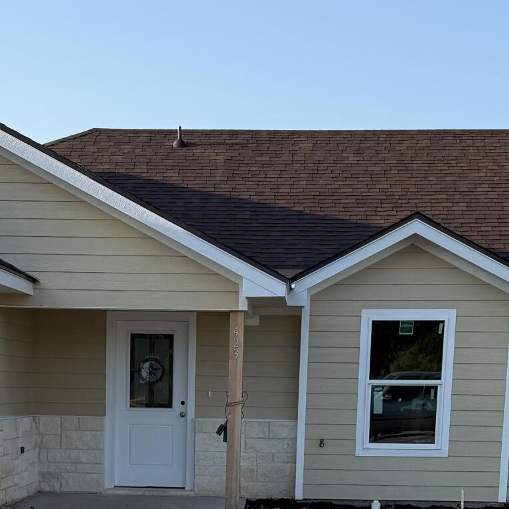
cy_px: 604
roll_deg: -1.5
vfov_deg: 19.7
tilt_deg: -9.6
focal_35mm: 83
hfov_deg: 20.8
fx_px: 1381
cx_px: 194
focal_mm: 6.76
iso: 80
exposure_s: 1/1727
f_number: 1.78
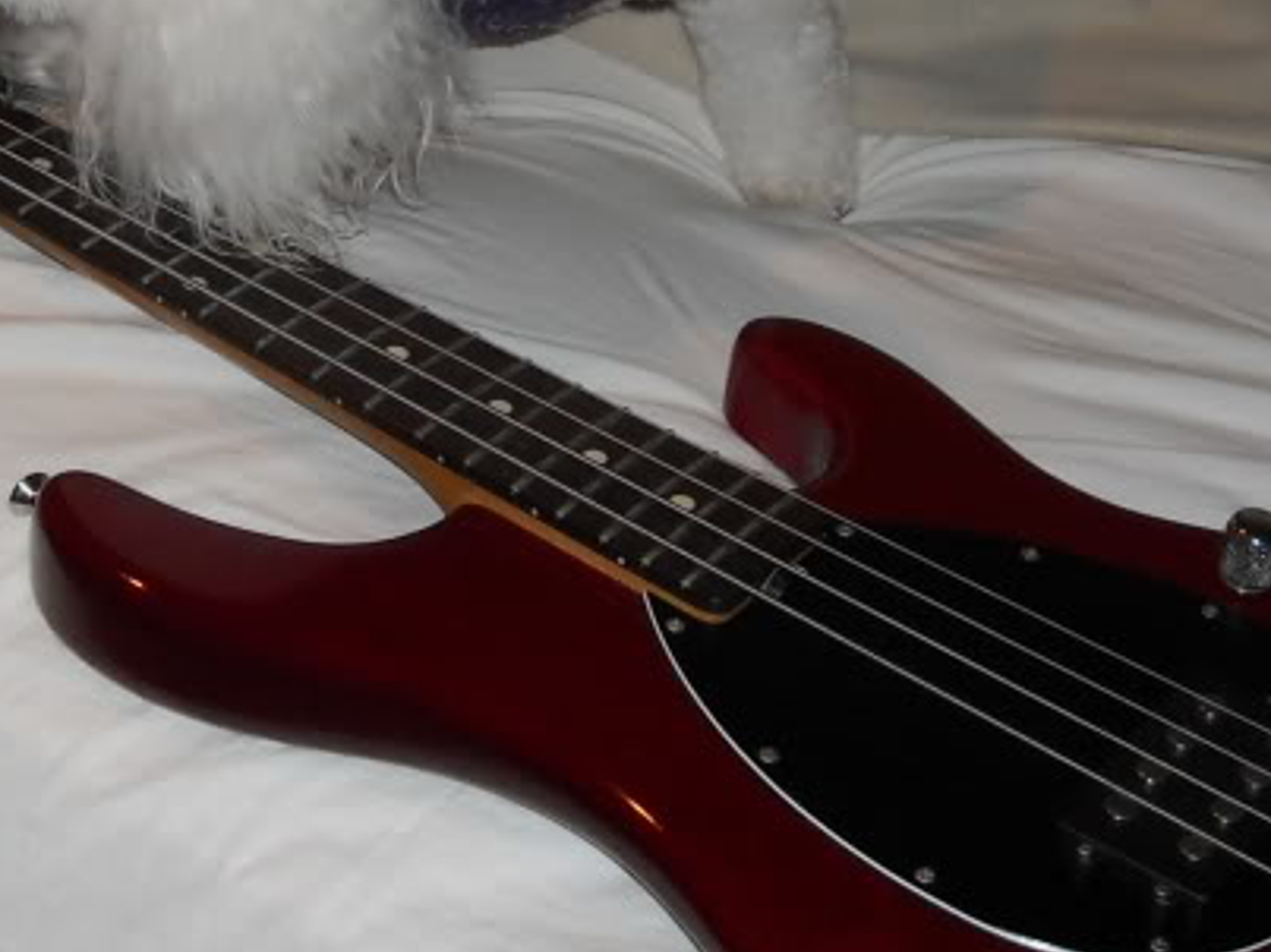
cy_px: 101
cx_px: 369
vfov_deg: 16.4
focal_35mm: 89
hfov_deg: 21.9
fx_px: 3267
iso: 200
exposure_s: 1/60
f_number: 2.8
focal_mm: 5.7
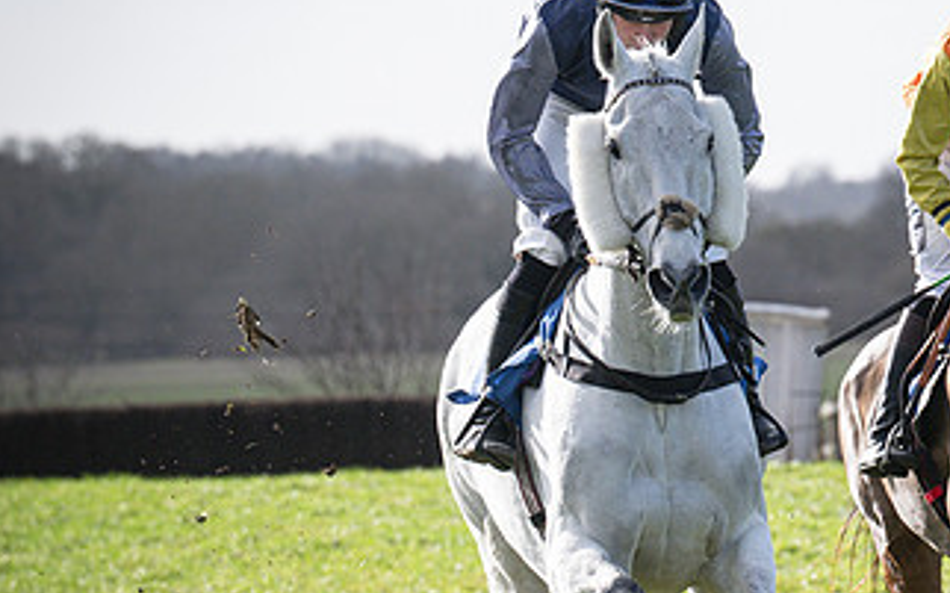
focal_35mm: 496
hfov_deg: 4.2
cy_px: 363
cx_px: 829
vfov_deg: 2.6
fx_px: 12837
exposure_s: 1/1600
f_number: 5
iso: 400
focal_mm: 155
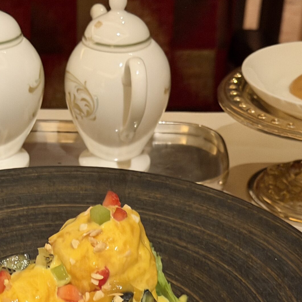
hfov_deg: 16.9
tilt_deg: -33.9
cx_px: 55
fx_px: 1007
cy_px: 246
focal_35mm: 102
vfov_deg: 16.9
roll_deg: -0.4
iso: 500
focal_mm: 6.76
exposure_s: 1/30
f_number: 1.78
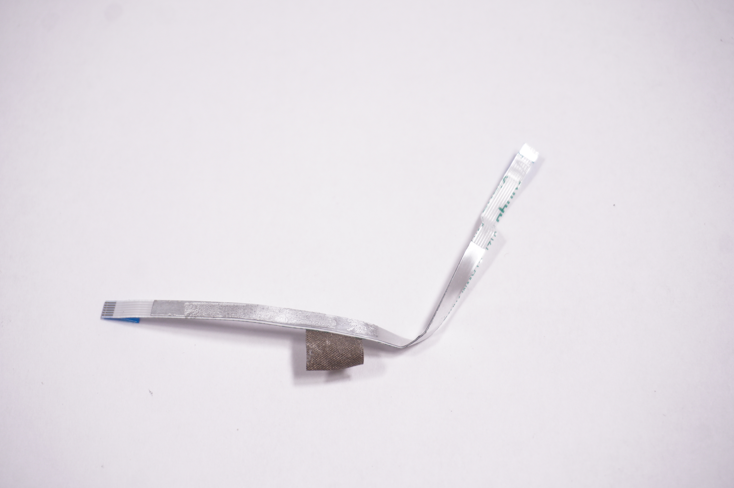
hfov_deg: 31.2
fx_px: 1314
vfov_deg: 21.0
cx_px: 367
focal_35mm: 64
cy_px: 244
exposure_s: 1/250
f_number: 5.6
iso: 400
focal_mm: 43
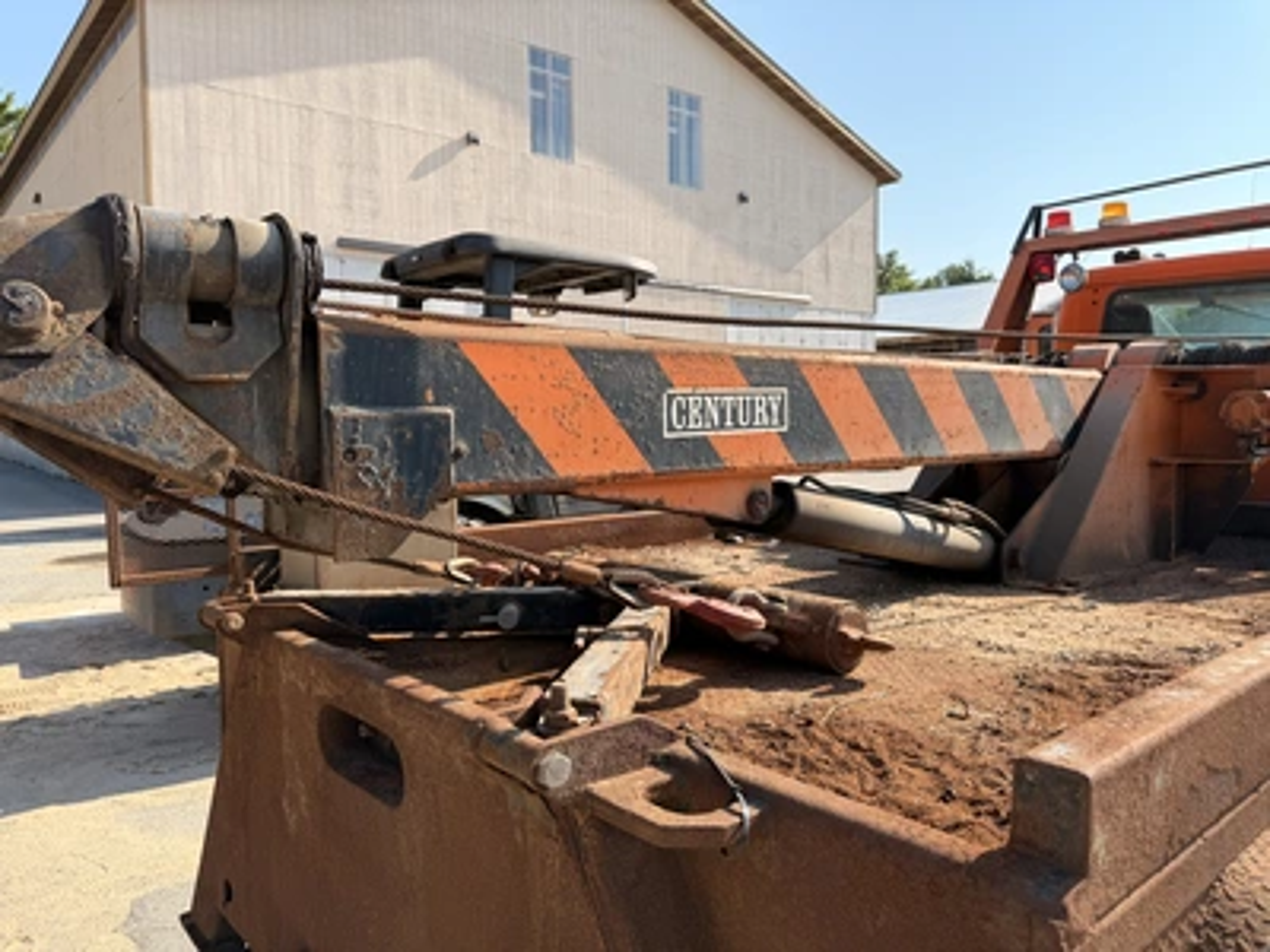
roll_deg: +2.2
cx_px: 635
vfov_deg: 56.8
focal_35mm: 24
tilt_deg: -1.3
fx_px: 881
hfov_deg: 71.6
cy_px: 476
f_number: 1.78
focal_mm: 6.76
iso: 80
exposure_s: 1/2445
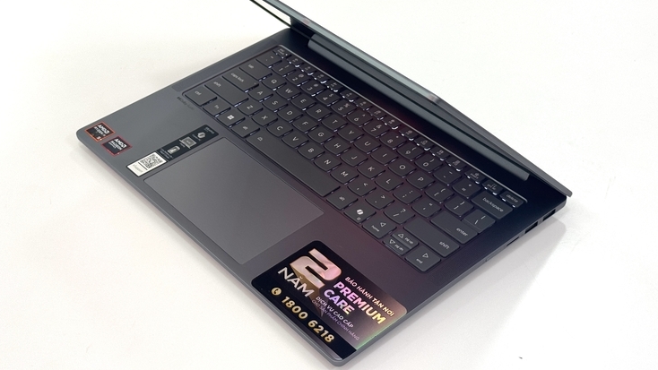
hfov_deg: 36.6
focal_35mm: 57
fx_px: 995
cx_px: 324
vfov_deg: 21.0
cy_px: 128
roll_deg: +2.1
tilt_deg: -38.9
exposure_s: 1/150
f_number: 1.78
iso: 50
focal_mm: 6.76
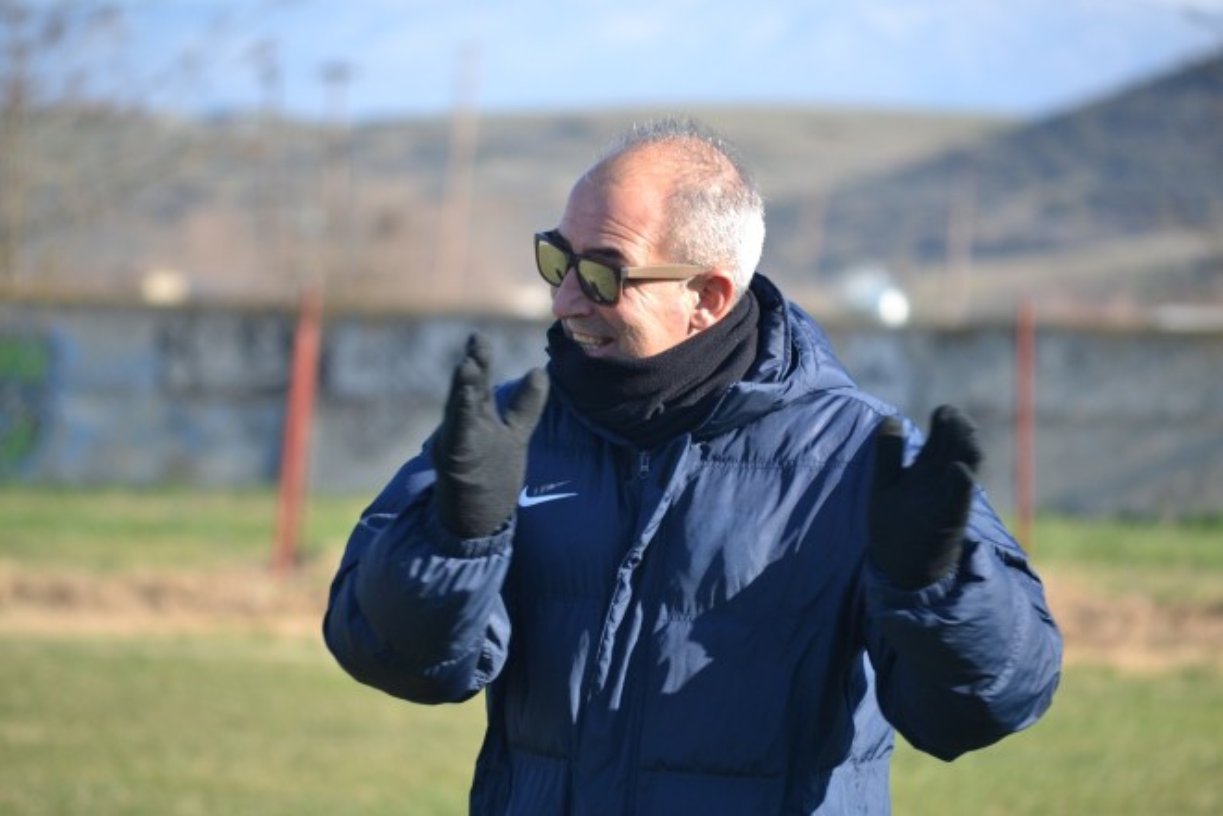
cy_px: 408
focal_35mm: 262
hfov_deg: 7.8
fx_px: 8917
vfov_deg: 5.2
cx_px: 612
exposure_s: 1/500
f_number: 5.3
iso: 400
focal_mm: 175
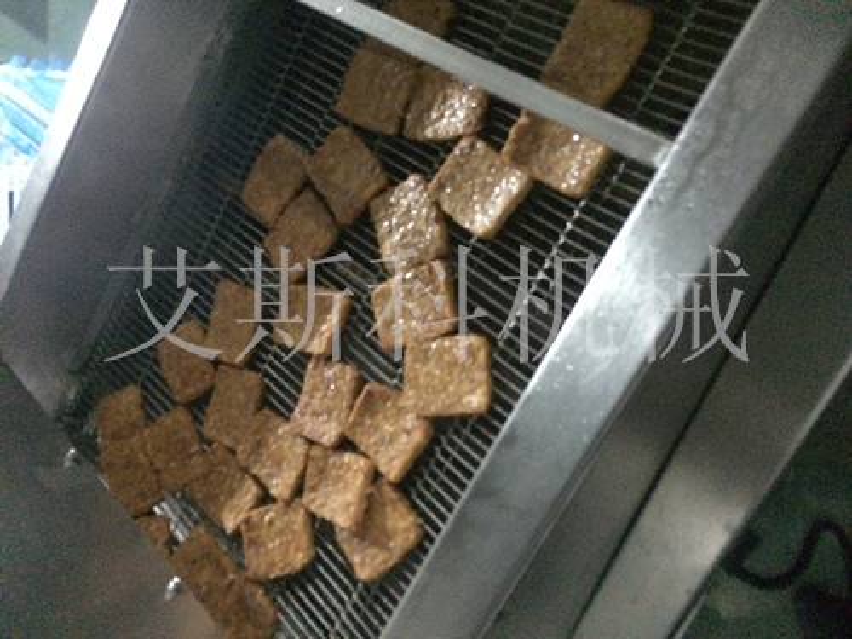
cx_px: 426
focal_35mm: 29
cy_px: 320
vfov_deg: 48.2
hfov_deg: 61.7
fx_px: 714
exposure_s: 1/15
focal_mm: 4.15
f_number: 2.2
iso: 1000
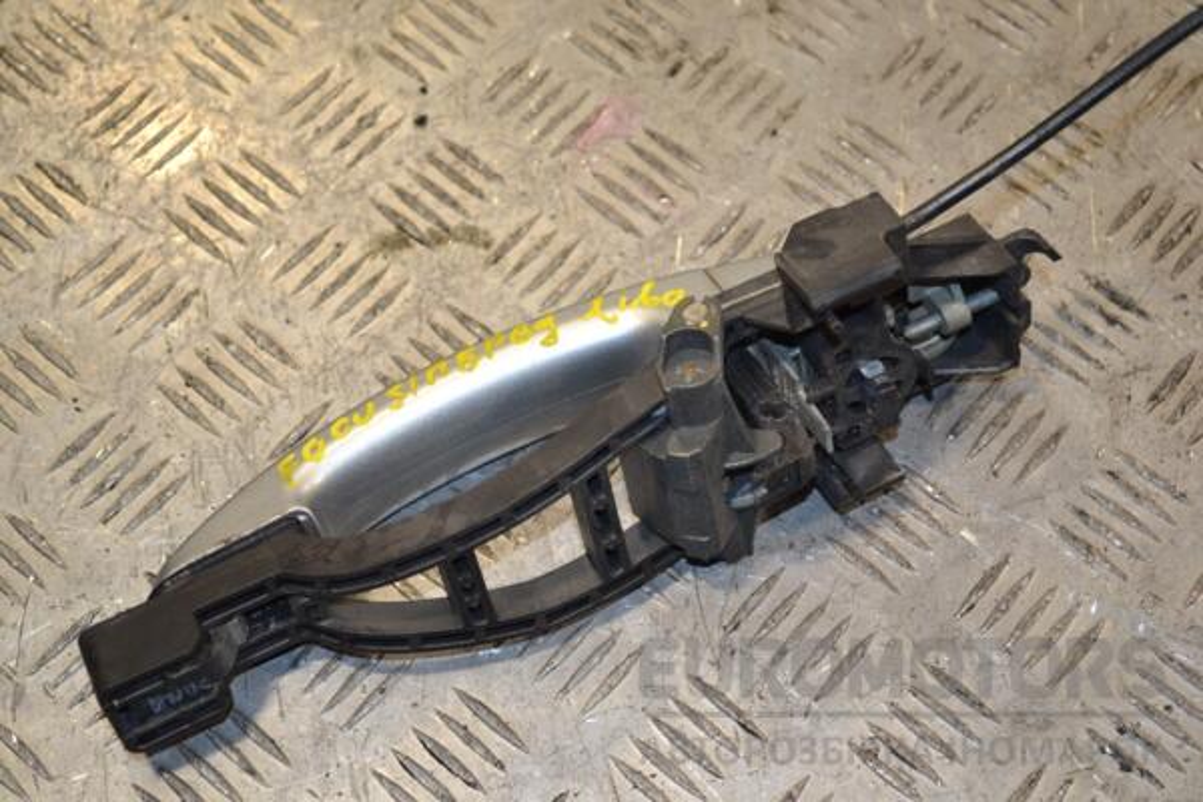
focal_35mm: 60
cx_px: 602
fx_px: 2005
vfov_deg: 22.6
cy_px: 401
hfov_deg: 33.4
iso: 400
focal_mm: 40
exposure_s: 1/125
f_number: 5.3
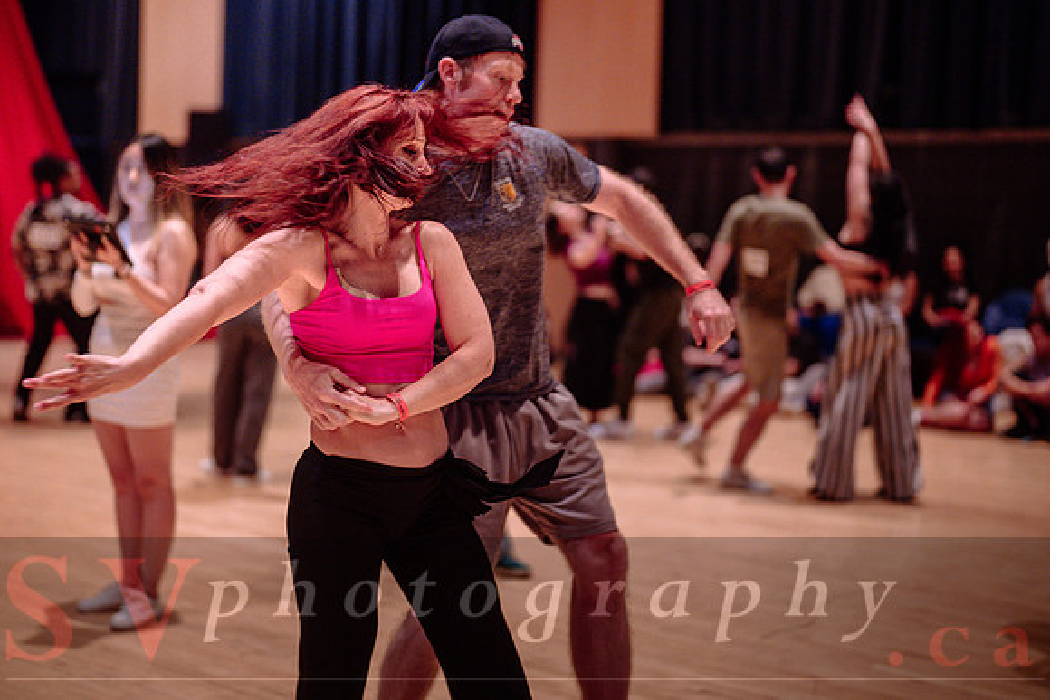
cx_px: 445
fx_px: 1692
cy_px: 294
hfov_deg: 34.4
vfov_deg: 23.4
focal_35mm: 58
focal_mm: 50
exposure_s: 1/250
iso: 1600
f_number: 1.2
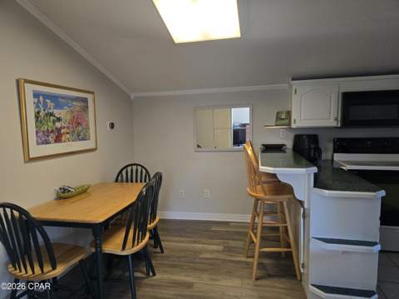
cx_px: 200
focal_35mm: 23
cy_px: 150
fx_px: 265
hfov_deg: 74.0
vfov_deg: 58.8
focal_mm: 6.3
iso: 320
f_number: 1.7
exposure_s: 1/120
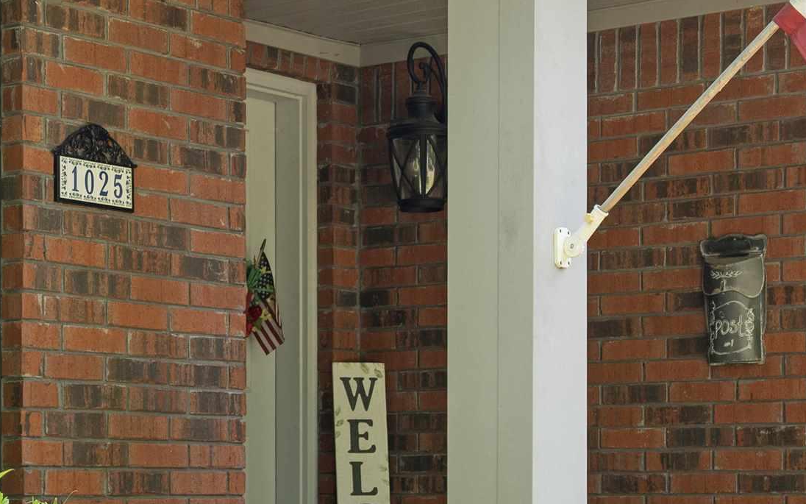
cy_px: 387
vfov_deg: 13.0
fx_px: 2197
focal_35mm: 100
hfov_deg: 20.7
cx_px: 285
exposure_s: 1/100
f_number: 6.3
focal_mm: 35
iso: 500
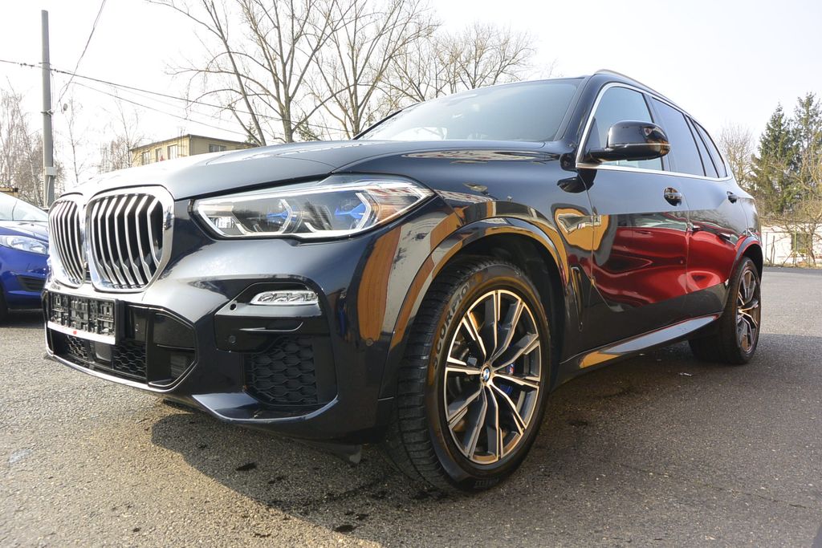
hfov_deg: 67.4
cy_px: 274
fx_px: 617
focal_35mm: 27
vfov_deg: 47.9
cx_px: 411
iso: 160
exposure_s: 1/250
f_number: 5.6
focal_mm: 10
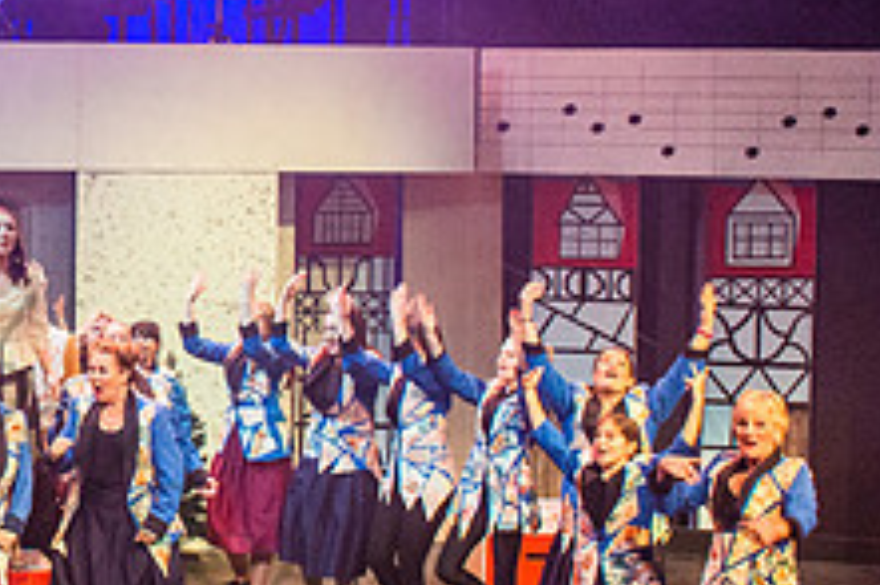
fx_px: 2076
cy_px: 164
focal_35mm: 85
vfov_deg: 16.0
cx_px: -199
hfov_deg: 22.0
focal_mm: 24
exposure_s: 1/60
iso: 1600
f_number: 8
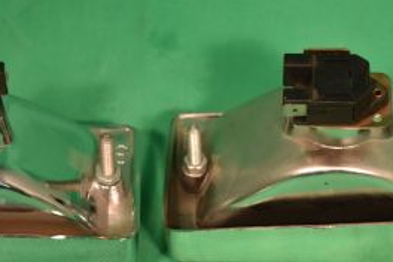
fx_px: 1672
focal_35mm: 153
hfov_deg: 13.4
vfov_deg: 9.0
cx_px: 128
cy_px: 156
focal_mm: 45
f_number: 5
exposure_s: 1/60
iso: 110
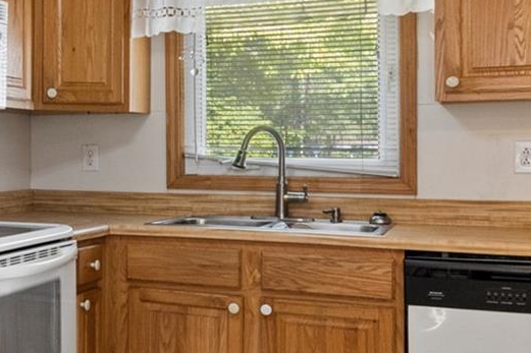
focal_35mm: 59
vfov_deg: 23.0
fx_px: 870
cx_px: -70
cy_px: 202
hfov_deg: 30.0
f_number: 4
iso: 320
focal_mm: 10
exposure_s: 1/30
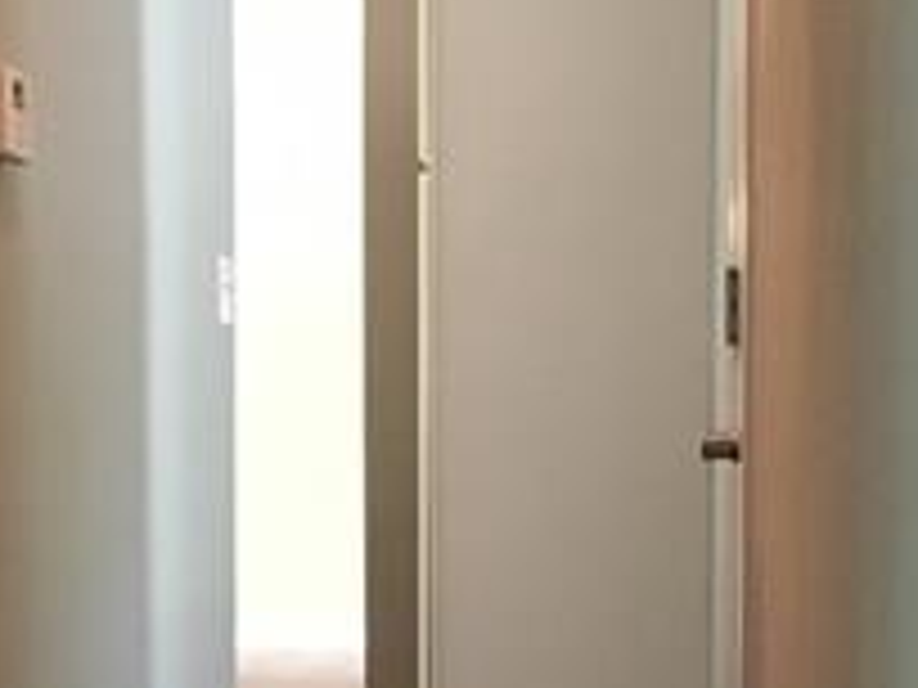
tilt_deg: -4.3
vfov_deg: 16.0
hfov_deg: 21.0
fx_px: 2413
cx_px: 58
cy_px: 612
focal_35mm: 91
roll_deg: +1.2
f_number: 2.2
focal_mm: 4.15
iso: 200
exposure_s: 1/24
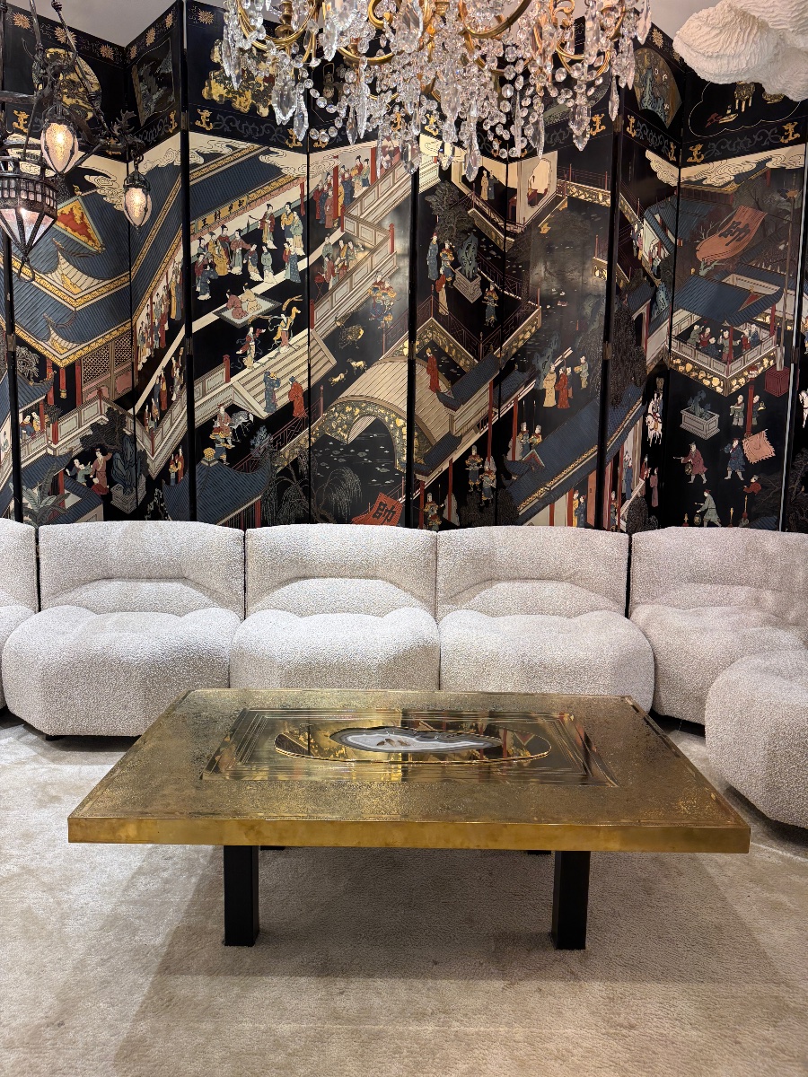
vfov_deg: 71.6
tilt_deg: -6.7
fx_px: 747
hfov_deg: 56.8
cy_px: 538
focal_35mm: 24
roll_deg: -1.6
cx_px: 404
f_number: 1.78
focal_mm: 6.76
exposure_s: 1/100
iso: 160
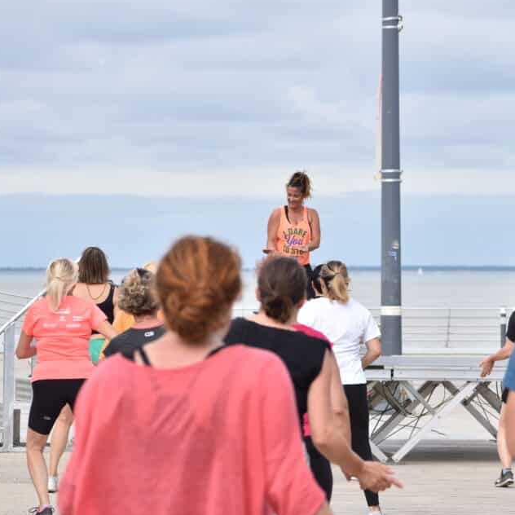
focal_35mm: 186
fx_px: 3131
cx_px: 333
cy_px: 274
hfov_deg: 9.4
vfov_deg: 9.4
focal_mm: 90
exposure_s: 1/640
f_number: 5.6
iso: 140
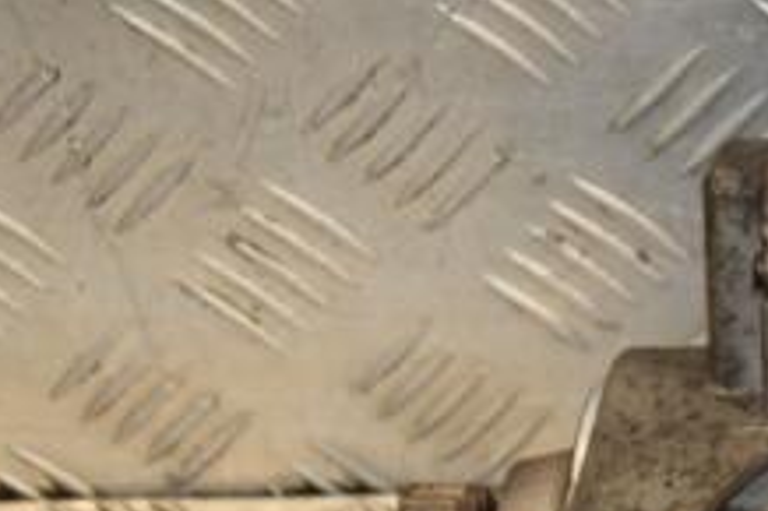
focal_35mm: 215
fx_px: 4583
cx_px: 1039
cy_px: 416
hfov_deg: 9.4
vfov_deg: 6.4
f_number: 5.6
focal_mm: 52
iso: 800
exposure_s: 1/200
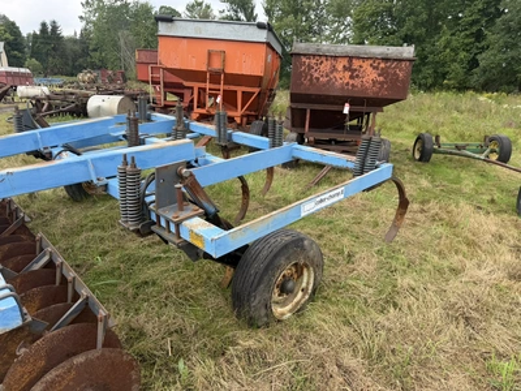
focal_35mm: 24
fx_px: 361
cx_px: 260
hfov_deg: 71.6
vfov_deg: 56.8
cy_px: 196
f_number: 1.78
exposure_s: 1/1522
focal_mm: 6.76
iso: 80
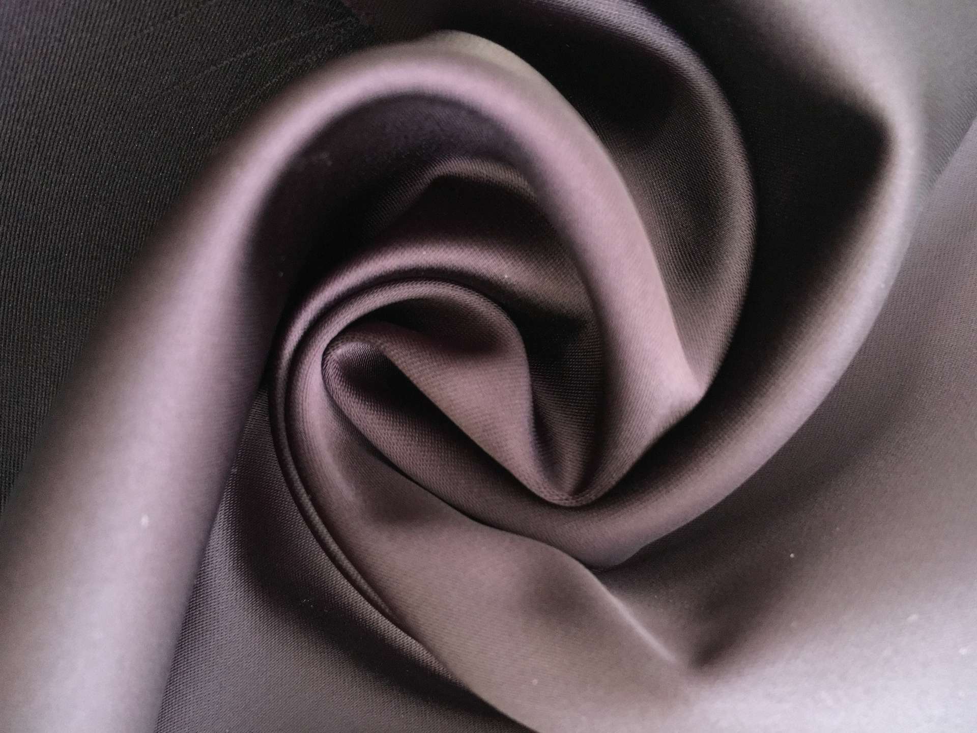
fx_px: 818
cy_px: 366
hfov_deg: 61.7
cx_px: 488
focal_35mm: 29
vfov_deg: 48.2
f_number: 2.2
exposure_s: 1/15
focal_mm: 4.15
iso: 250
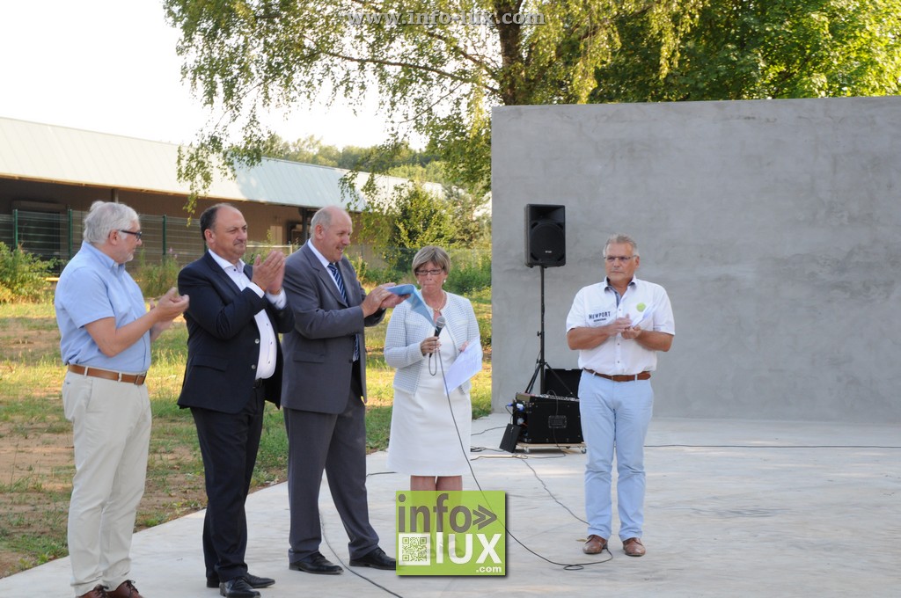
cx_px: 450
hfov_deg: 27.0
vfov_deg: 18.1
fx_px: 1875
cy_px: 299
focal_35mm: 75
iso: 640
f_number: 16
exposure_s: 1/80
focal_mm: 50
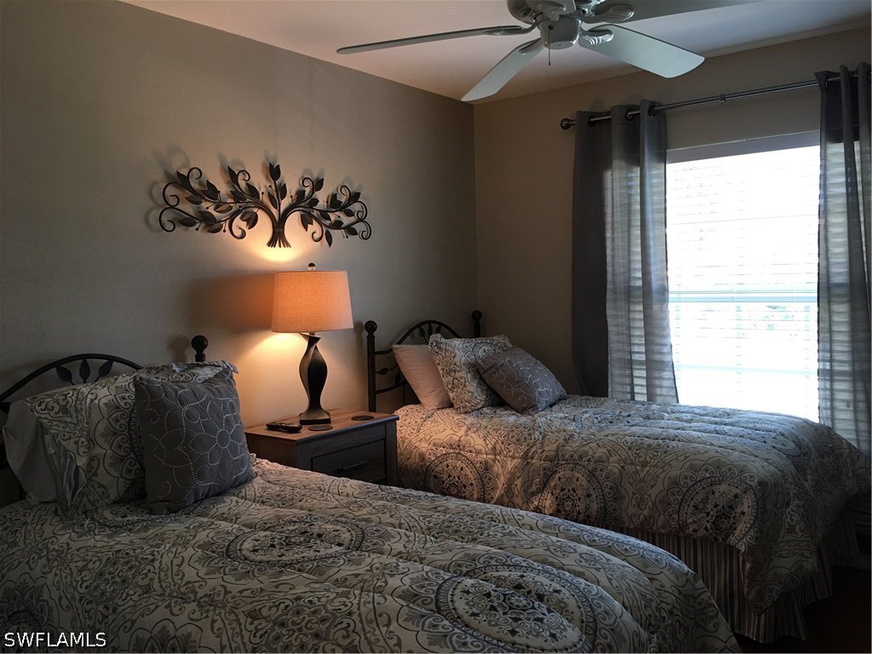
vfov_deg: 48.2
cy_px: 327
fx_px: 731
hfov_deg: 61.7
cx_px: 436
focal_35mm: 29
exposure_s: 1/30
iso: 40
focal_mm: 4.15
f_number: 2.2
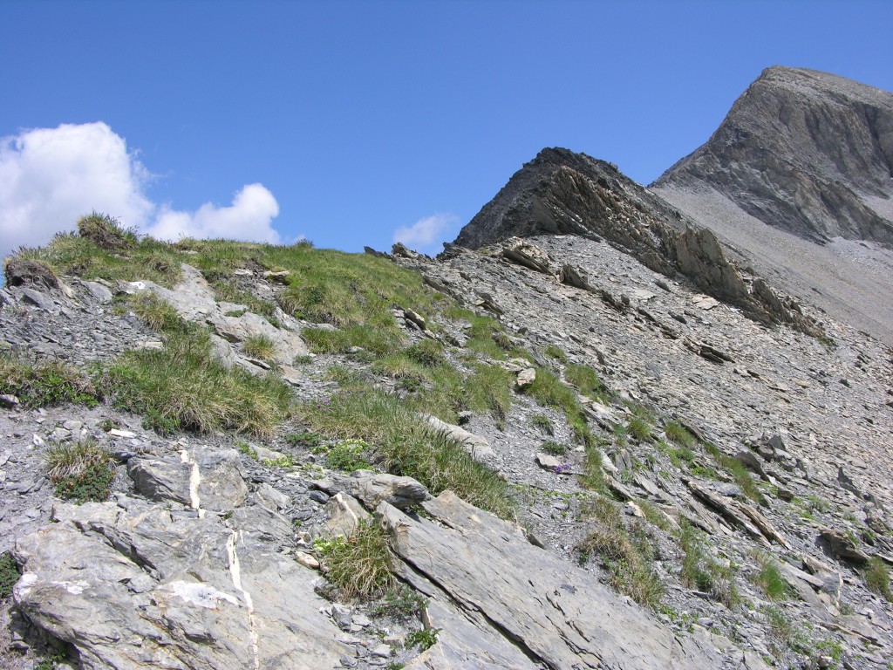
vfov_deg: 40.7
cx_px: 446
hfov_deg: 52.6
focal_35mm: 35
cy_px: 335
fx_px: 903
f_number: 5.6
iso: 50
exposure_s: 1/262
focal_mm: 8.9
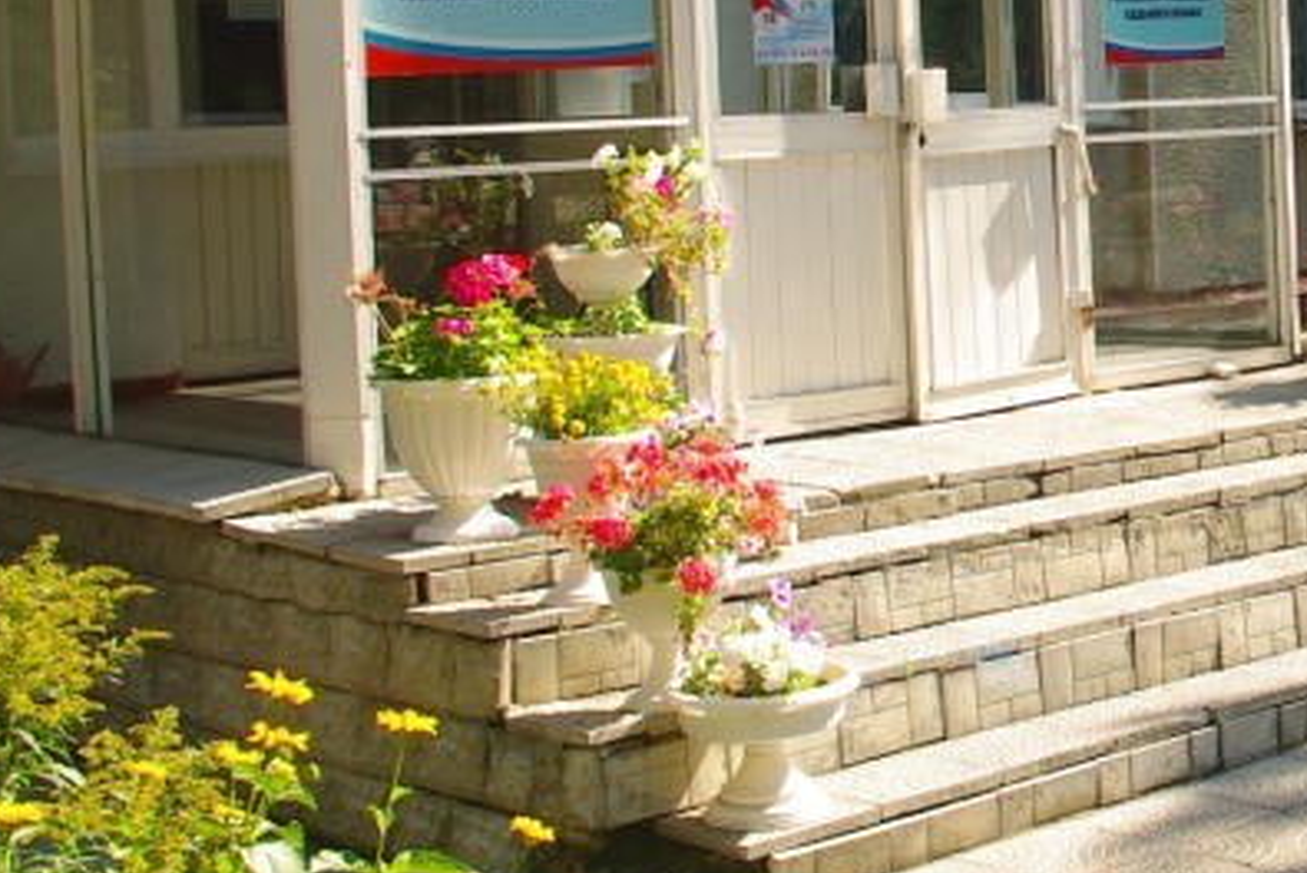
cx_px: 1436
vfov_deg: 19.2
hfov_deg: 26.5
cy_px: 117
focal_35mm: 70
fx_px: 2543
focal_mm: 18
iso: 280
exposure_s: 1/180
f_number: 8
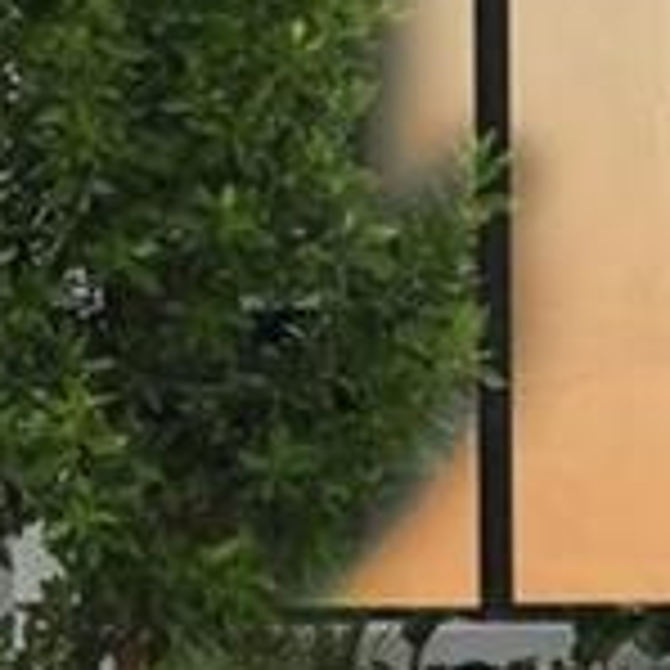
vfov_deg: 5.3
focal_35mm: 328
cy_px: -432
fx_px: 7183
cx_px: -625
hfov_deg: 5.2
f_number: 8
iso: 1250
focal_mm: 24
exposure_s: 1/2400
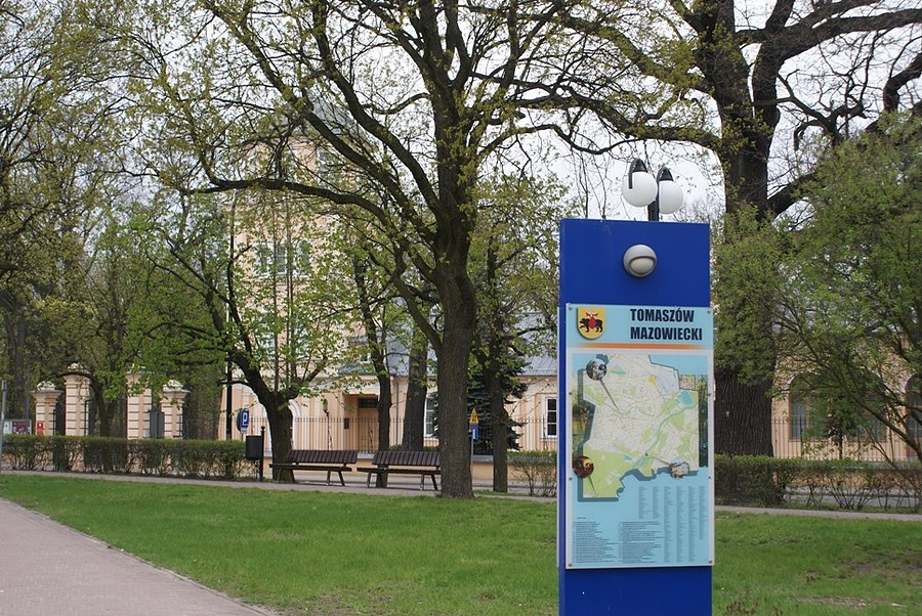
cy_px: 308
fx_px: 1346
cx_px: 461
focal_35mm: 52
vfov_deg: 25.8
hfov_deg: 37.8
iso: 100
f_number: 6.3
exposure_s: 1/100
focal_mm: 35
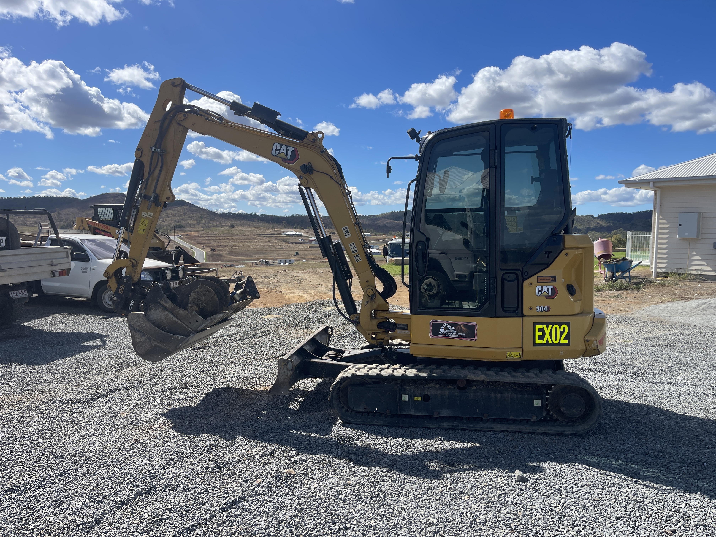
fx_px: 517
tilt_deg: -3.5
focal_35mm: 25
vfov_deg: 54.9
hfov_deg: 69.4
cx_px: 358
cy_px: 268
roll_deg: -0.9
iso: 32
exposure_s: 1/3663
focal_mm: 5.1
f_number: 1.6
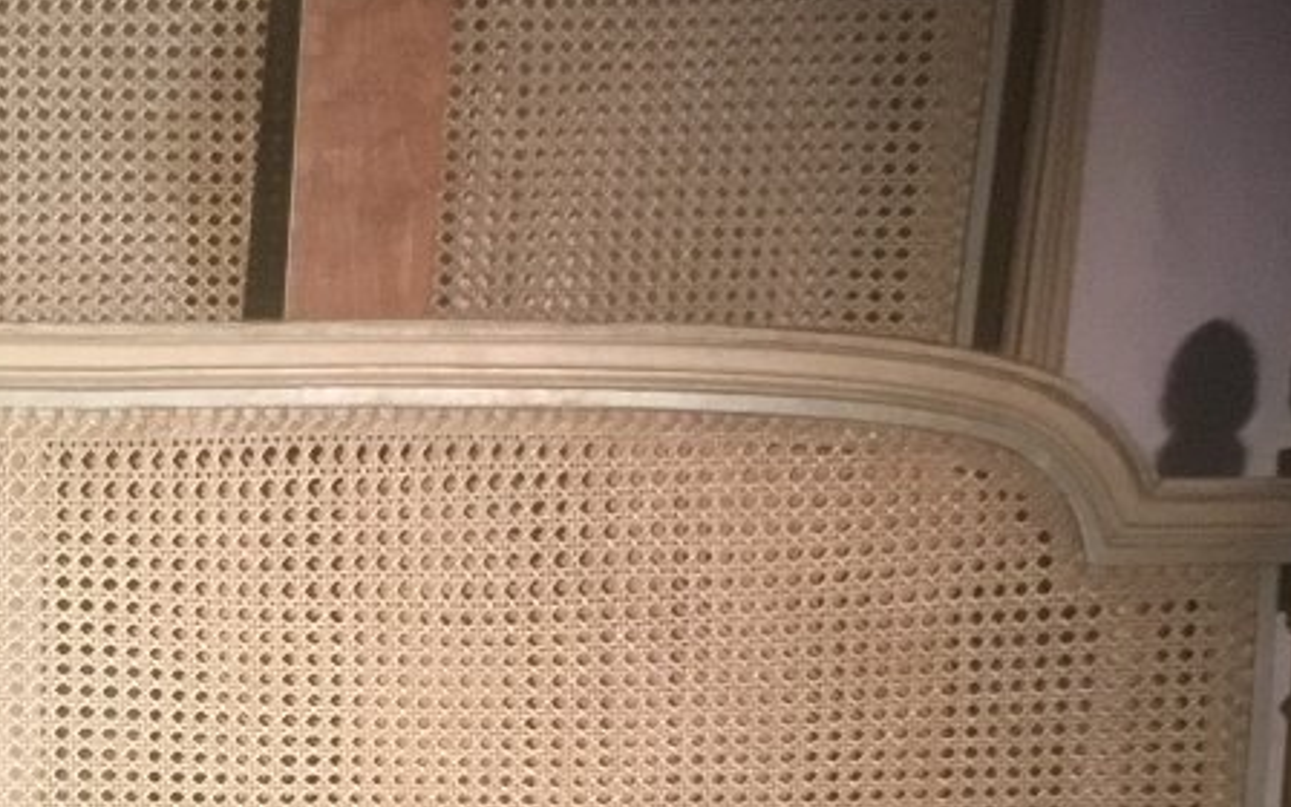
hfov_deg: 22.5
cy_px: 1006
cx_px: -61
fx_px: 3096
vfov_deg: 14.3
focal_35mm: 88
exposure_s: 1/33
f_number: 2.4
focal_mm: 3.3
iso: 200
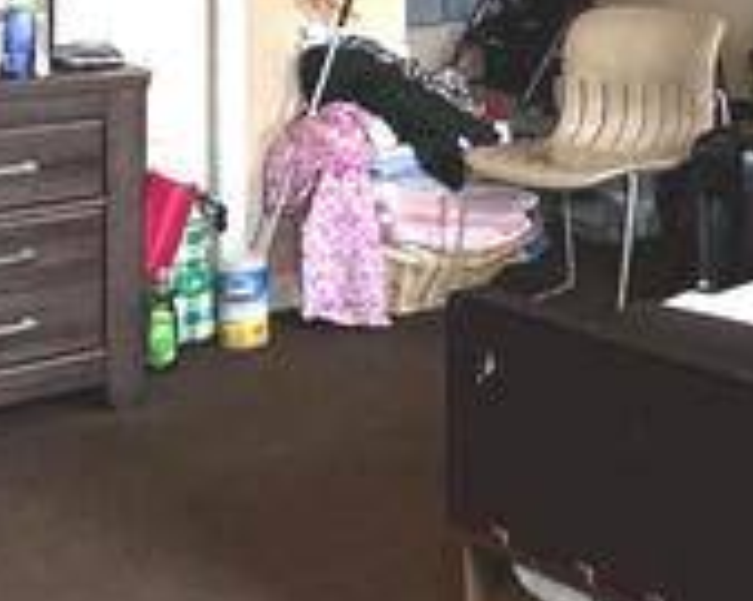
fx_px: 1849
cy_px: -93
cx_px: 1114
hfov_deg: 20.0
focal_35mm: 83
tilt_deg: -2.4
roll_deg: -1.6
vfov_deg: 17.7
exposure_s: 1/120
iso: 250
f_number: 2.2
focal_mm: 2.22
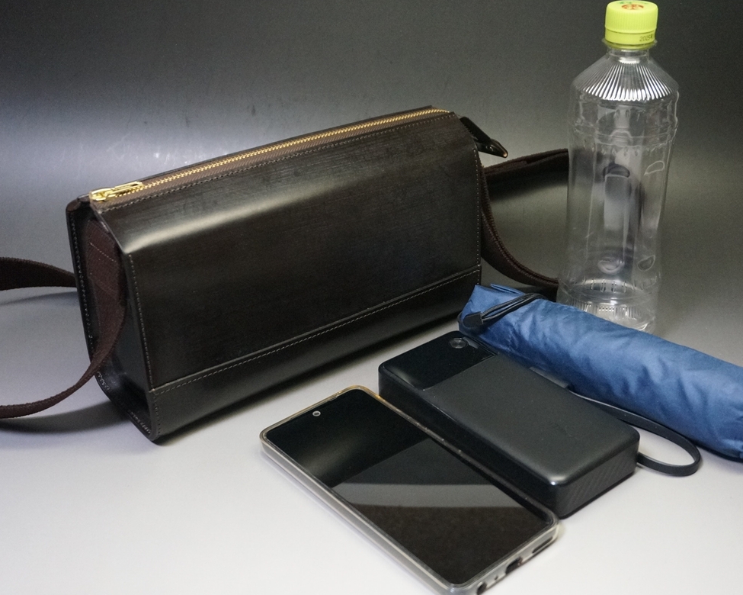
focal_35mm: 45
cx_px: 416
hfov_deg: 41.1
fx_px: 990
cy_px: 295
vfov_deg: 33.4
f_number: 4.5
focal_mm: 26
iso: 3200
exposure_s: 1/125
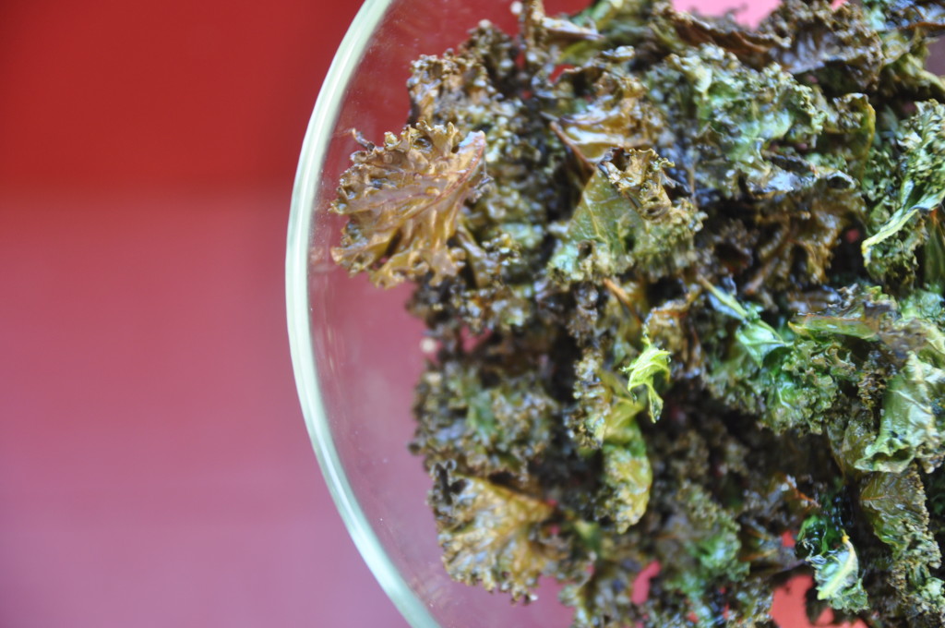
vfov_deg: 18.1
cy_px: 314
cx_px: 472
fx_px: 1966
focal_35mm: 75
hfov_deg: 27.0
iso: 250
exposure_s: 1/13
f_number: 2.8
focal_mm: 50
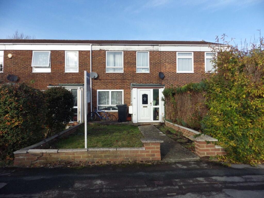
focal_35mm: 22
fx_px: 168
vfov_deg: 61.1
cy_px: 99
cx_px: 132
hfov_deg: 76.4
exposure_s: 1/640
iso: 100
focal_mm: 4
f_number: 3.1
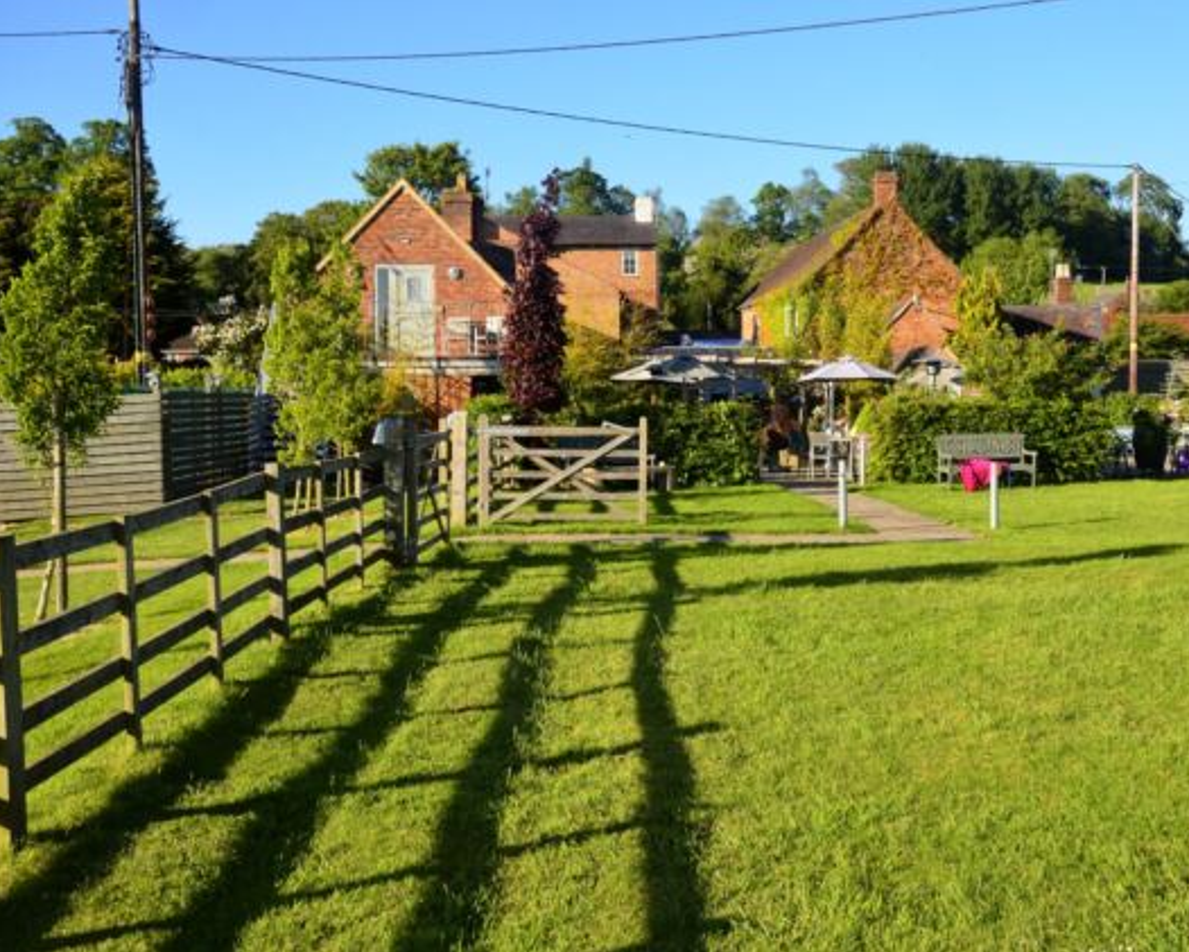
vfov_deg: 36.5
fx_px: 1443
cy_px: 476
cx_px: 703
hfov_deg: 44.6
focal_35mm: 41
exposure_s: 1/80
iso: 200
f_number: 16
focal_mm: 24
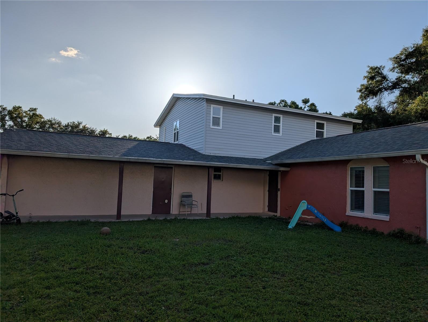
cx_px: 214
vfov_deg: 56.9
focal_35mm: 24
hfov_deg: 71.5
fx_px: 297
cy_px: 161
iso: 21
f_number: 1.68
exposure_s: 1/3534
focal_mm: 6.9
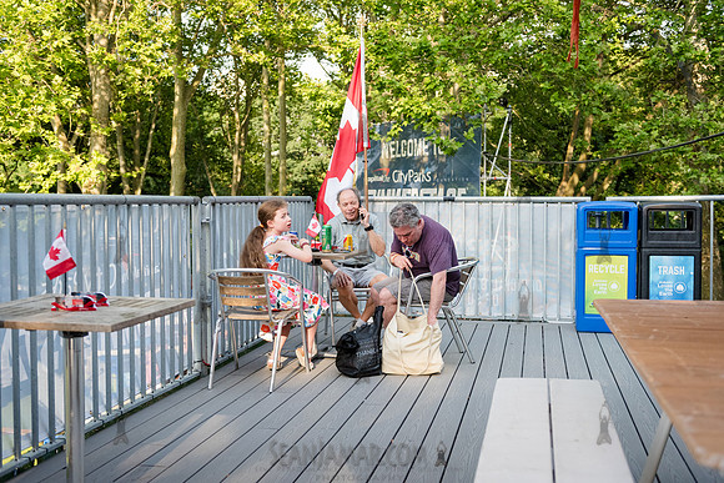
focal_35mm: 39
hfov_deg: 49.1
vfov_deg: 33.9
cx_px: 362
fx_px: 793
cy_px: 242
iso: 2000
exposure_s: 1/4000
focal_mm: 38
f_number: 3.2
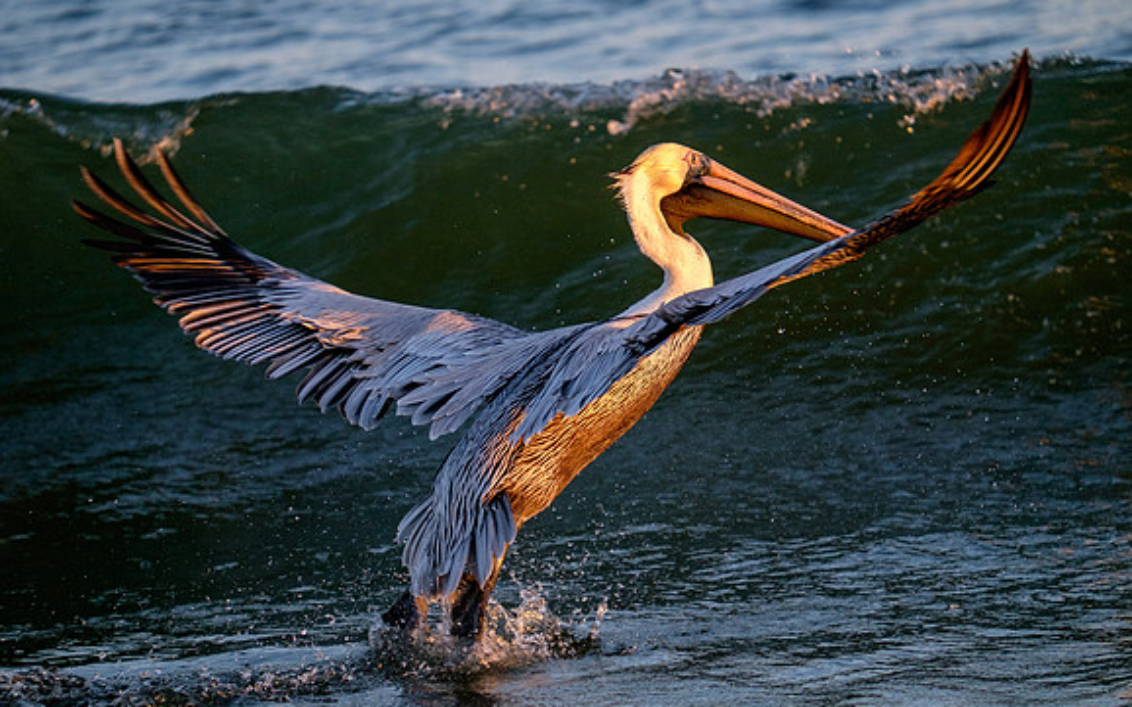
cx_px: 566
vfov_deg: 4.3
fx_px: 9469
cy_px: 377
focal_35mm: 307
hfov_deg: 6.8
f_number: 5.6
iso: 800
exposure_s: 1/1000
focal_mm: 200
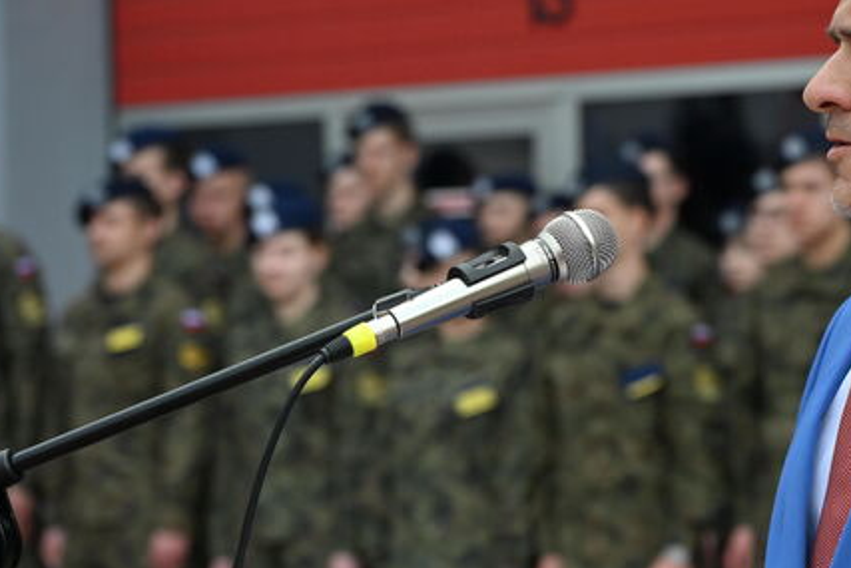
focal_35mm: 146
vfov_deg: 9.4
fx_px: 3452
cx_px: 737
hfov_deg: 13.9
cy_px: 339
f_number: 4
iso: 500
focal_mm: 78
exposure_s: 1/2500
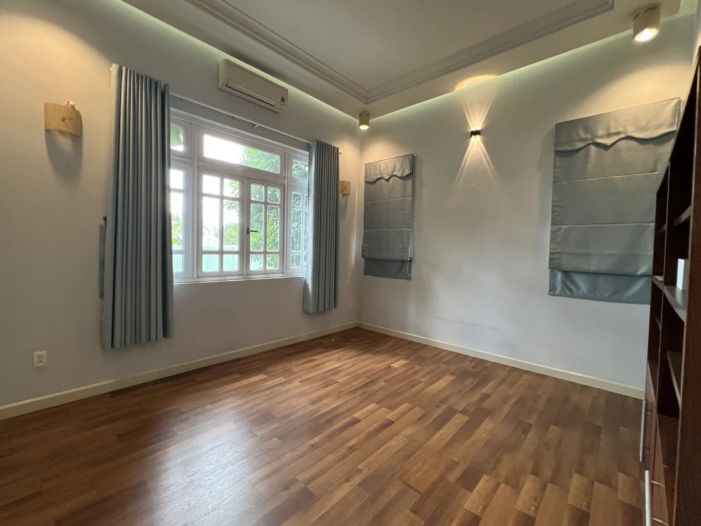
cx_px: 346
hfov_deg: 102.0
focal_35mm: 14
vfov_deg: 85.7
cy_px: 260
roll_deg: -1.0
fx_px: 284
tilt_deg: -2.1
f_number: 1.8
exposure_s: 1/100
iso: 200
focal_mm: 1.57
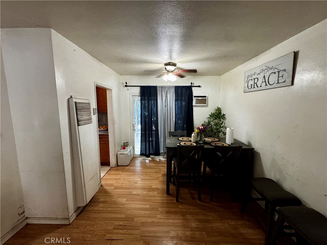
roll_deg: -0.4
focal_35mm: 14
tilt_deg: -6.9
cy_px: 122
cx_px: 164
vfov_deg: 85.7
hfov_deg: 102.1
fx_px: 132
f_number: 2.2
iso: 800
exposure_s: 1/60
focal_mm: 2.22
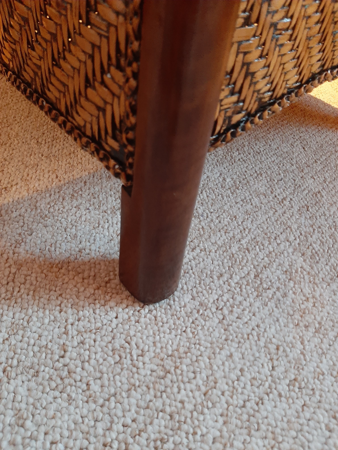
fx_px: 338
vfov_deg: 67.3
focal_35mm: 26
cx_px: 169
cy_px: 225
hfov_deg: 53.1
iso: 320
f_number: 1.7
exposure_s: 1/25
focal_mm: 3.93
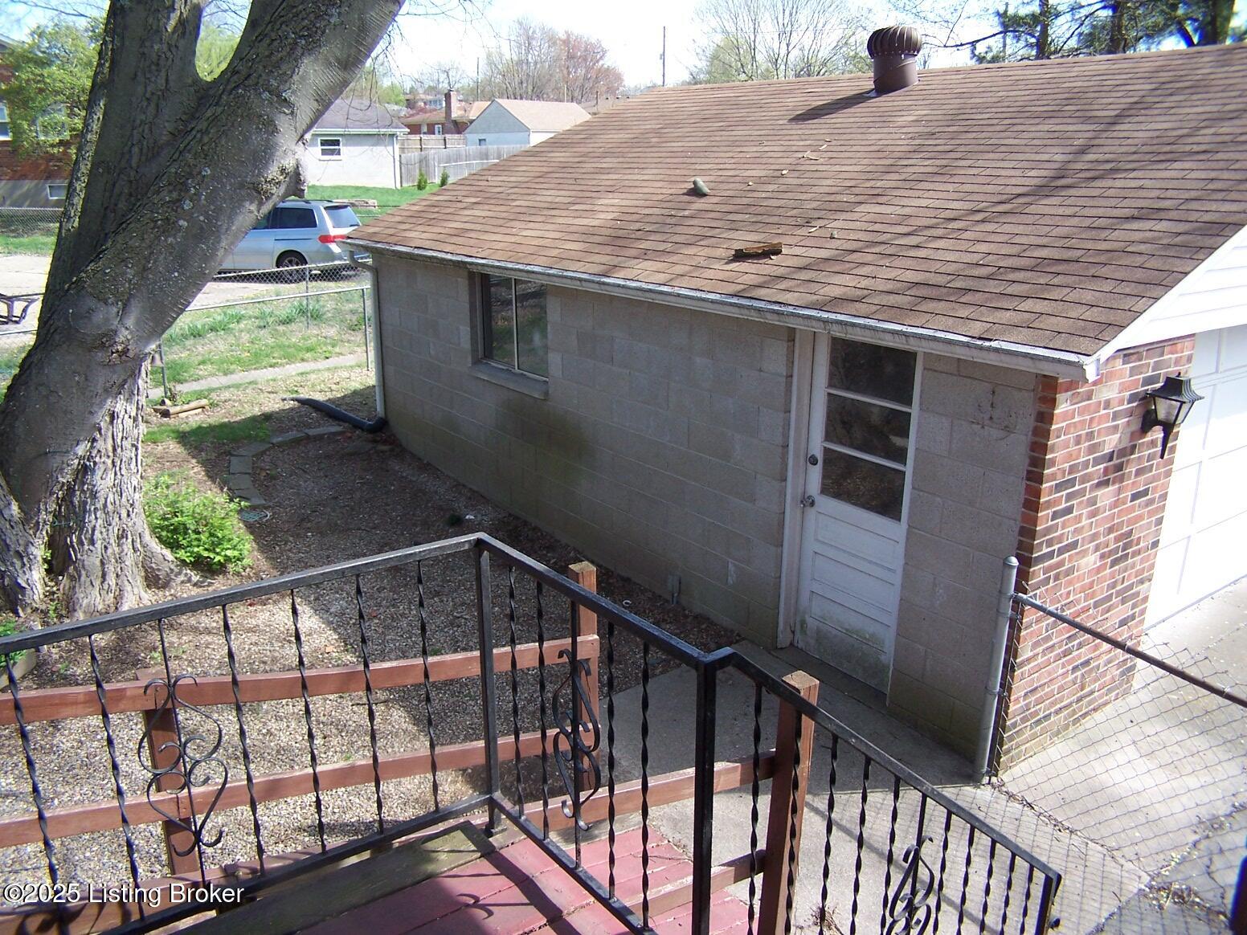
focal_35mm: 38
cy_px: 468
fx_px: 1369
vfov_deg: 37.7
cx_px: 624
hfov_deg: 49.0
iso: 80
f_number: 2.8
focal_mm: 6.3
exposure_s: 1/350
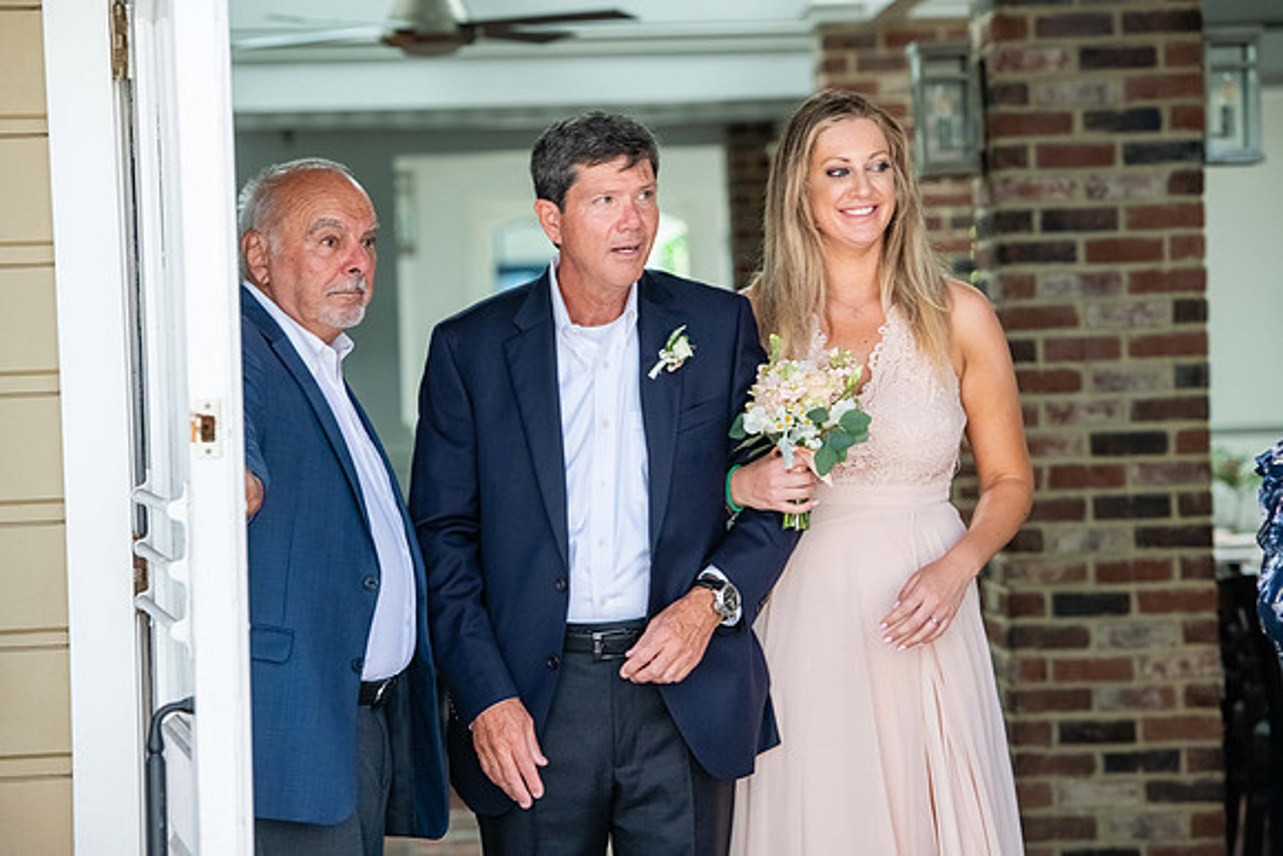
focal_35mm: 127
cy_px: 436
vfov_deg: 10.8
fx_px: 4536
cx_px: 653
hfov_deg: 16.1
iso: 640
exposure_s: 1/640
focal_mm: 125
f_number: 4.5
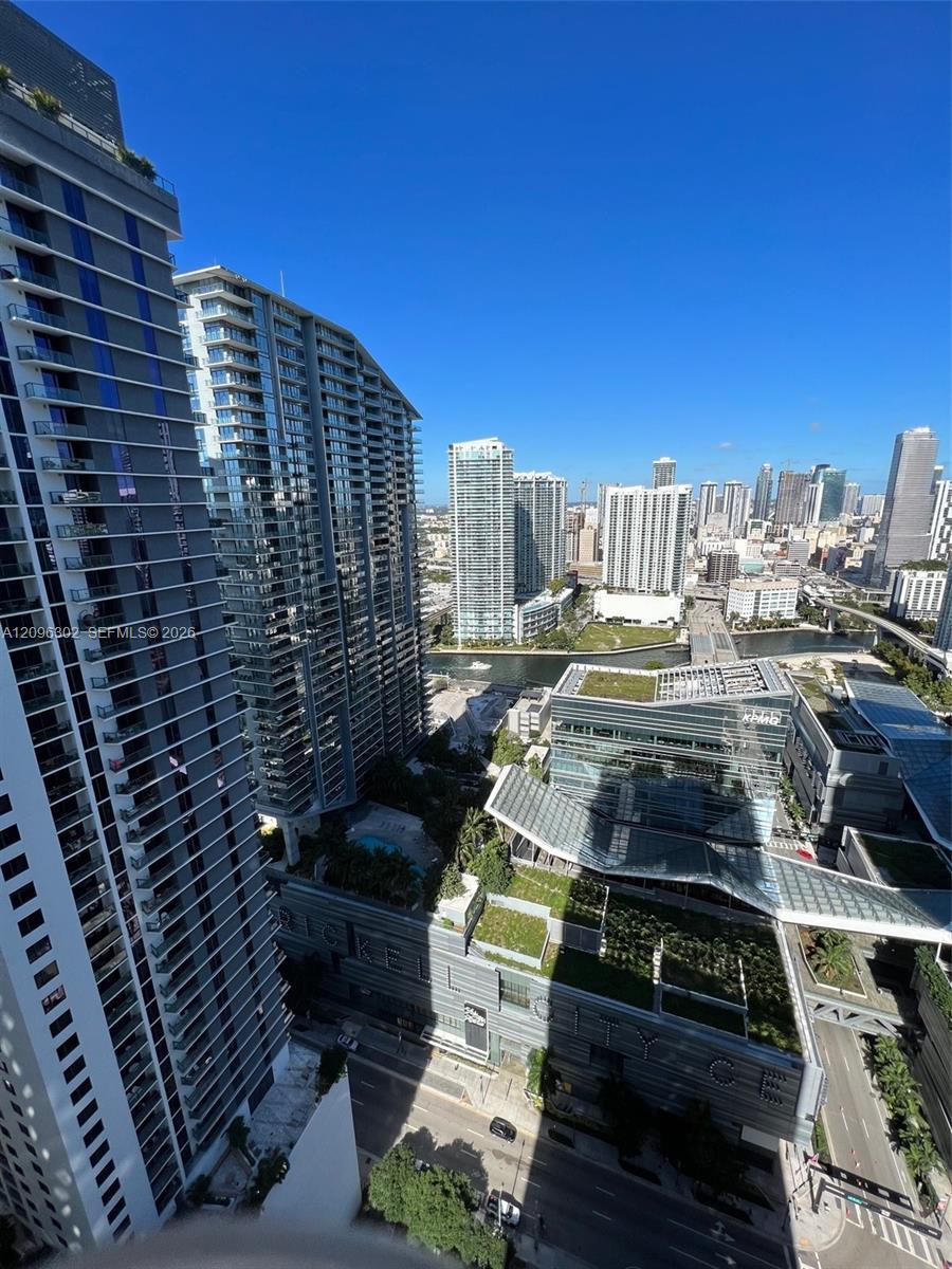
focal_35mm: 13
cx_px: 476
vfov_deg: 106.2
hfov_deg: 89.9
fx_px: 477
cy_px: 634
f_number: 1.8
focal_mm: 1.57
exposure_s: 1/2179
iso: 32
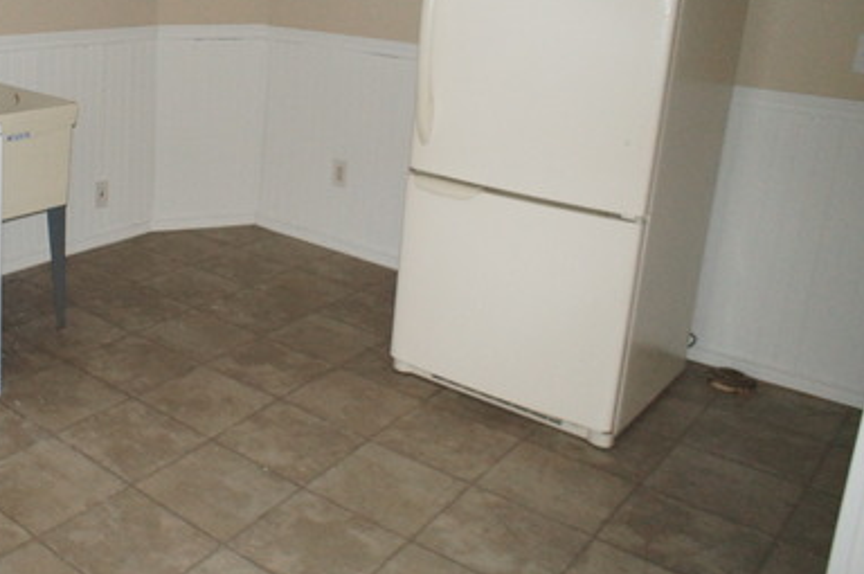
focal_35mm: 40
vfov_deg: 32.8
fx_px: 959
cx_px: 182
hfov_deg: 46.2
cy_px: 156
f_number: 2.8
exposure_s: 1/160
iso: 1600
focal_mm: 16
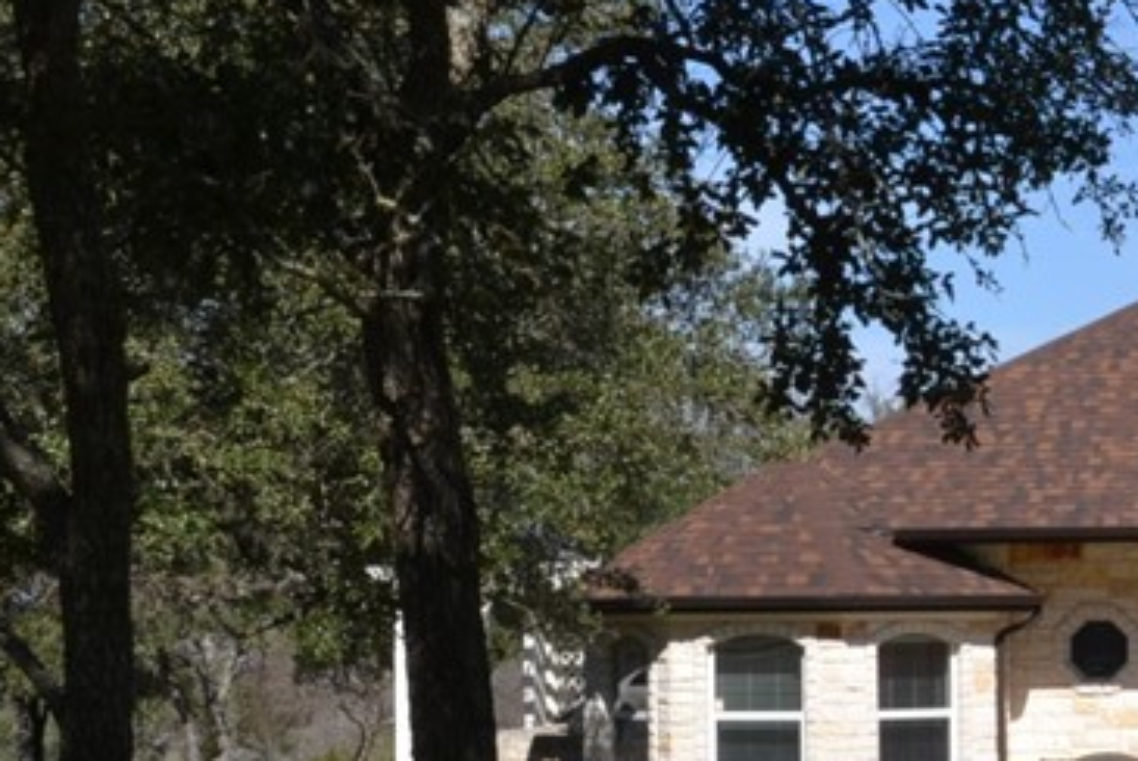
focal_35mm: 107
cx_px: 1172
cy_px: 468
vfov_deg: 12.8
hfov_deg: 18.5
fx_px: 3385
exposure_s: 1/200
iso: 400
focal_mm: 24
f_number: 18
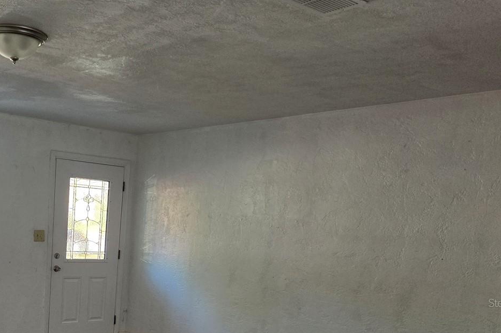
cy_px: 302
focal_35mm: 41
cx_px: 110
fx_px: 570
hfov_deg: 45.3
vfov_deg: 31.1
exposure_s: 1/180
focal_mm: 5.4
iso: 200
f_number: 1.8
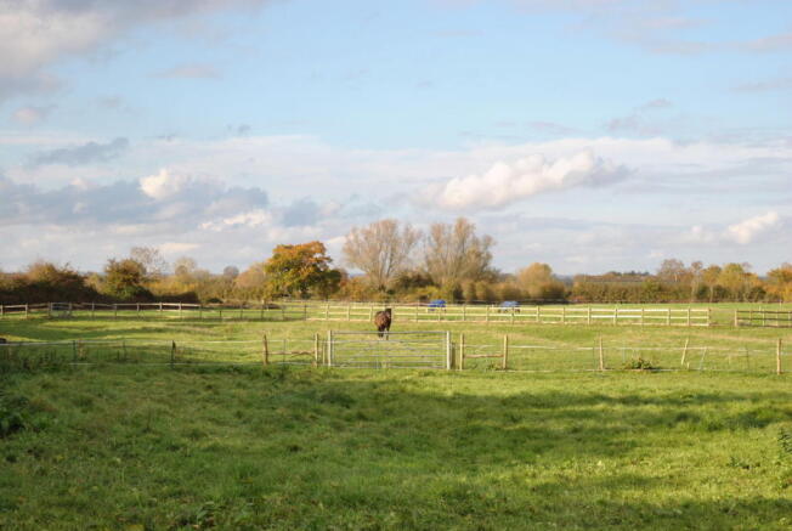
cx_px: 396
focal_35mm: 82
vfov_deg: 16.6
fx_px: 1818
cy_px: 266
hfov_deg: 24.6
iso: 100
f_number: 7.1
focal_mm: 55
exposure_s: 1/200
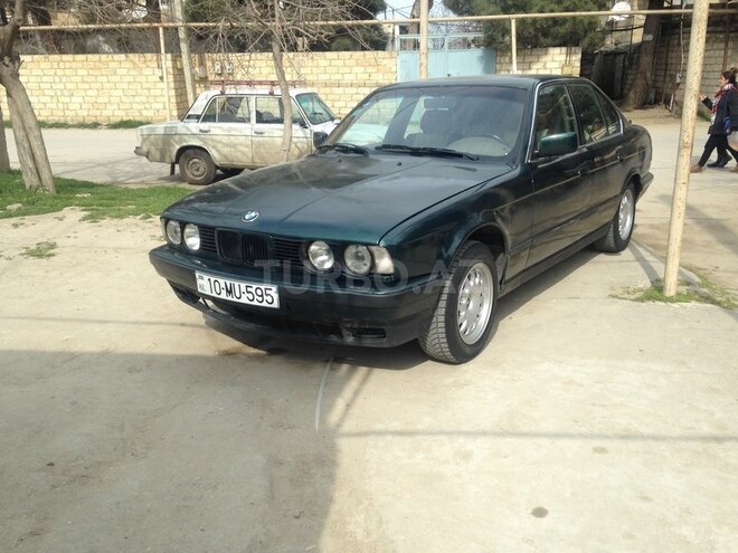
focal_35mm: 33
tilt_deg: -16.1
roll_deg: +1.1
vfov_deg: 42.9
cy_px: 276
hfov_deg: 55.4
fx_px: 704
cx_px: 369
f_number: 2.4
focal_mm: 4.12
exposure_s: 1/1153
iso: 50
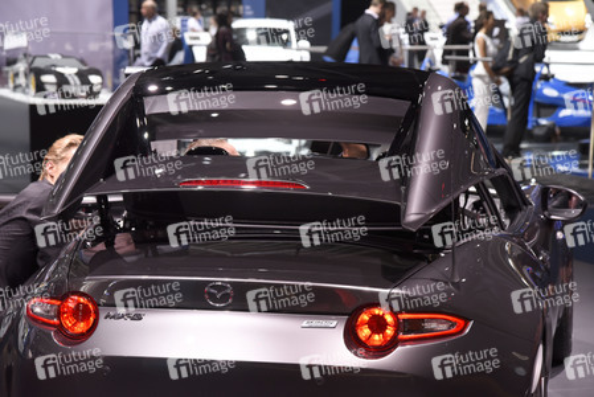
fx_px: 1519
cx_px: 297
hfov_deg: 22.1
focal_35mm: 92
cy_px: 198
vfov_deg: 14.9
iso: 2000
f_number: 6.3
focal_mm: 92
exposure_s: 1/250
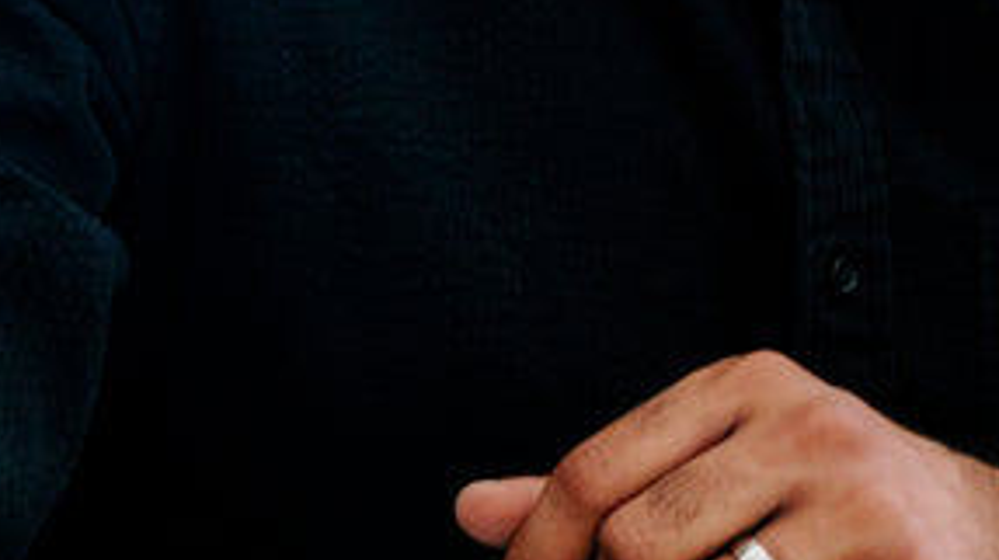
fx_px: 5797
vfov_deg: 5.5
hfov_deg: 9.5
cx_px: 1671
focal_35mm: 219
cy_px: 45
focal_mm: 50
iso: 1000
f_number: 5
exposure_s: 1/80
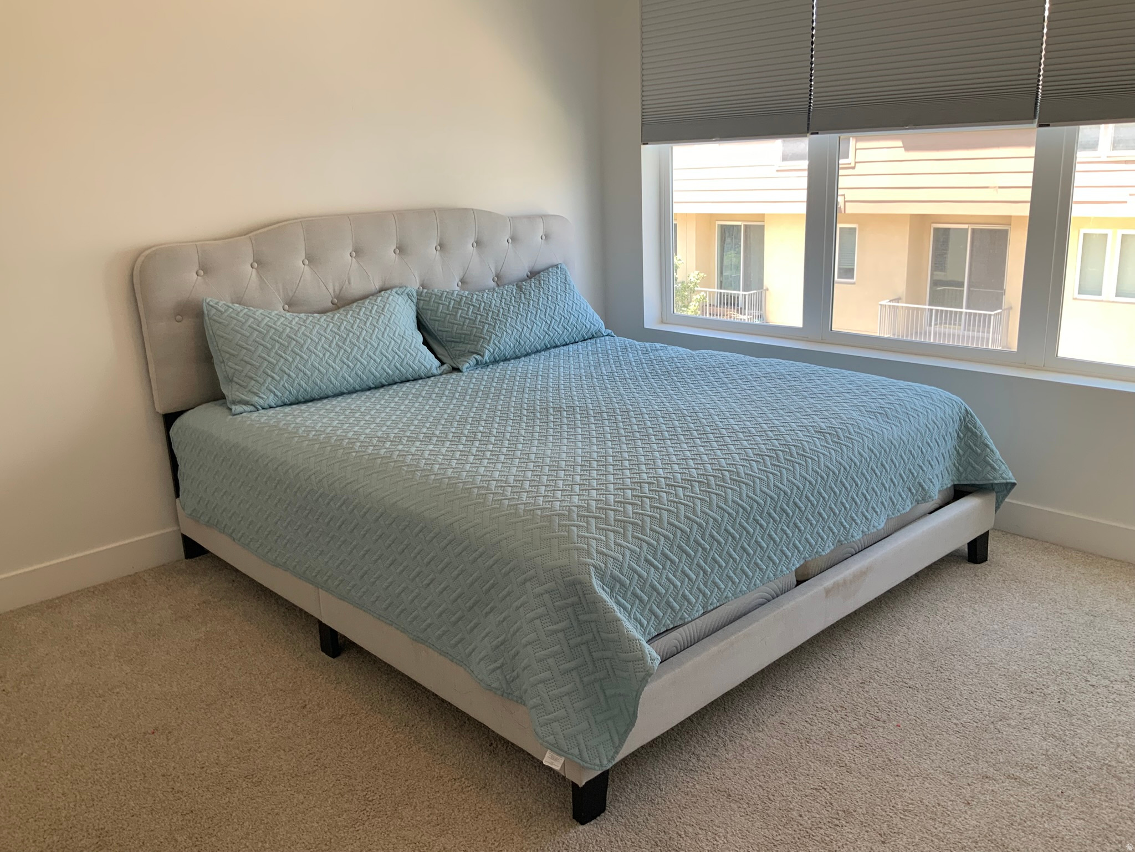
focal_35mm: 29
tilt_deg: -13.9
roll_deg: +2.1
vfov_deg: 48.2
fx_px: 951
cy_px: 426
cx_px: 568
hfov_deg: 61.7
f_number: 1.8
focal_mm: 3
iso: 32
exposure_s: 1/120
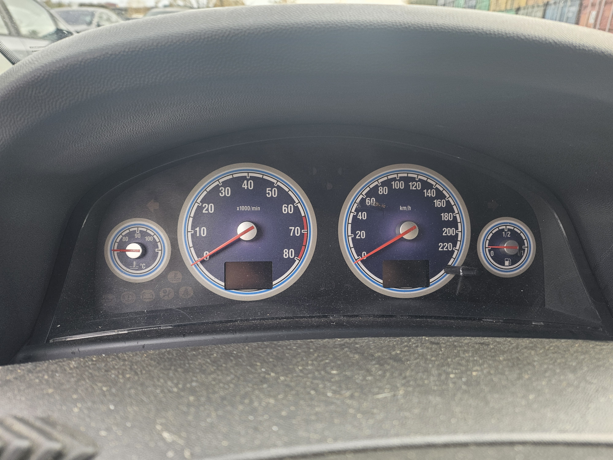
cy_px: 230
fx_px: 425
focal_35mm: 24
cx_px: 306
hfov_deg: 71.6
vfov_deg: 56.8
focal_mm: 5
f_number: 1.8
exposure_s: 1/180
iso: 80
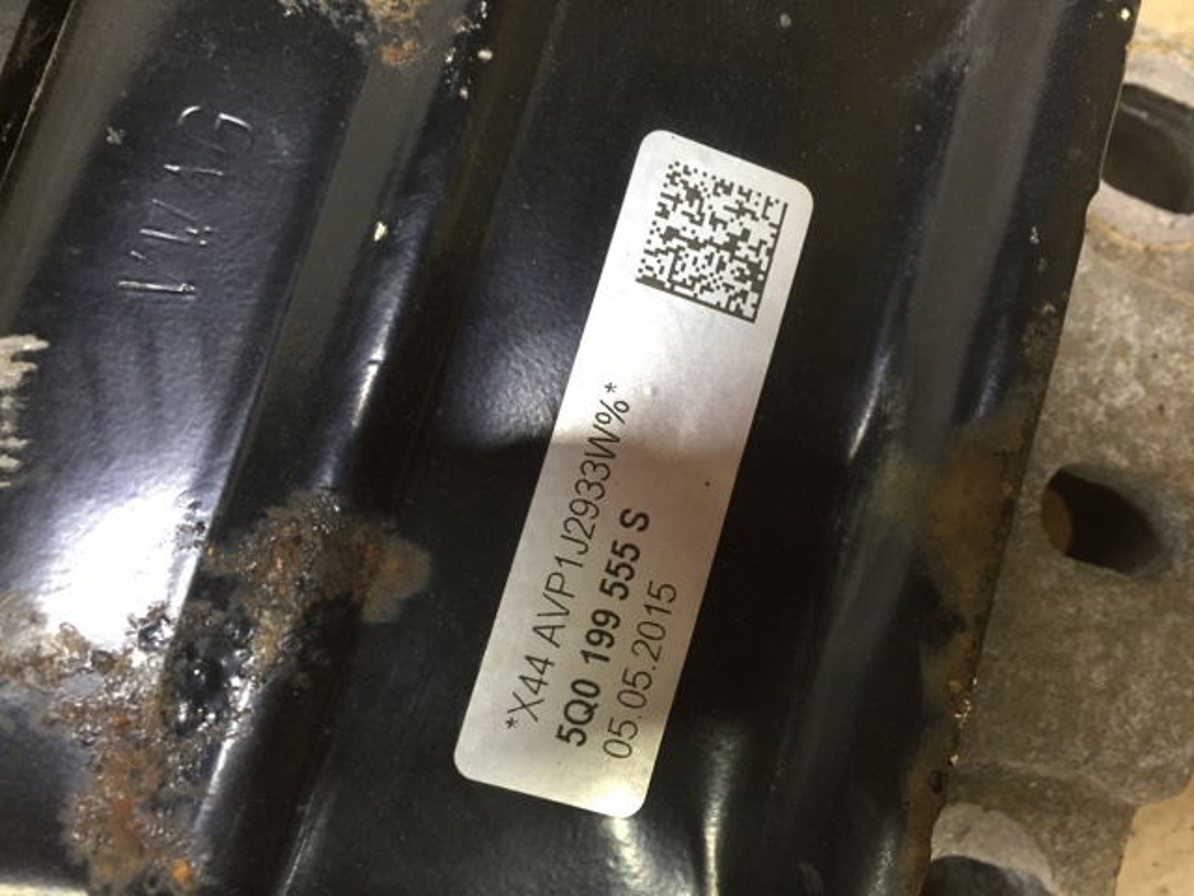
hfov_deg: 61.7
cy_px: 448
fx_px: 1000
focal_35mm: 29
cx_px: 597
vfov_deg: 48.2
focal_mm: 4.15
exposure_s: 1/33
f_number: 2.2
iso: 160
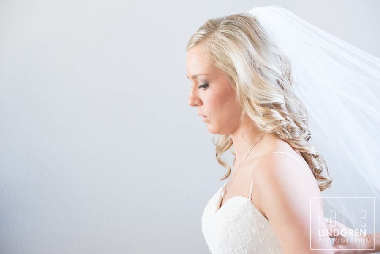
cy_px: 127
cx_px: 190
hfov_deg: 39.6
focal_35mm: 50
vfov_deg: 27.0
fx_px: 528
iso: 6400
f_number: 3.2
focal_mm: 50
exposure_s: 1/125
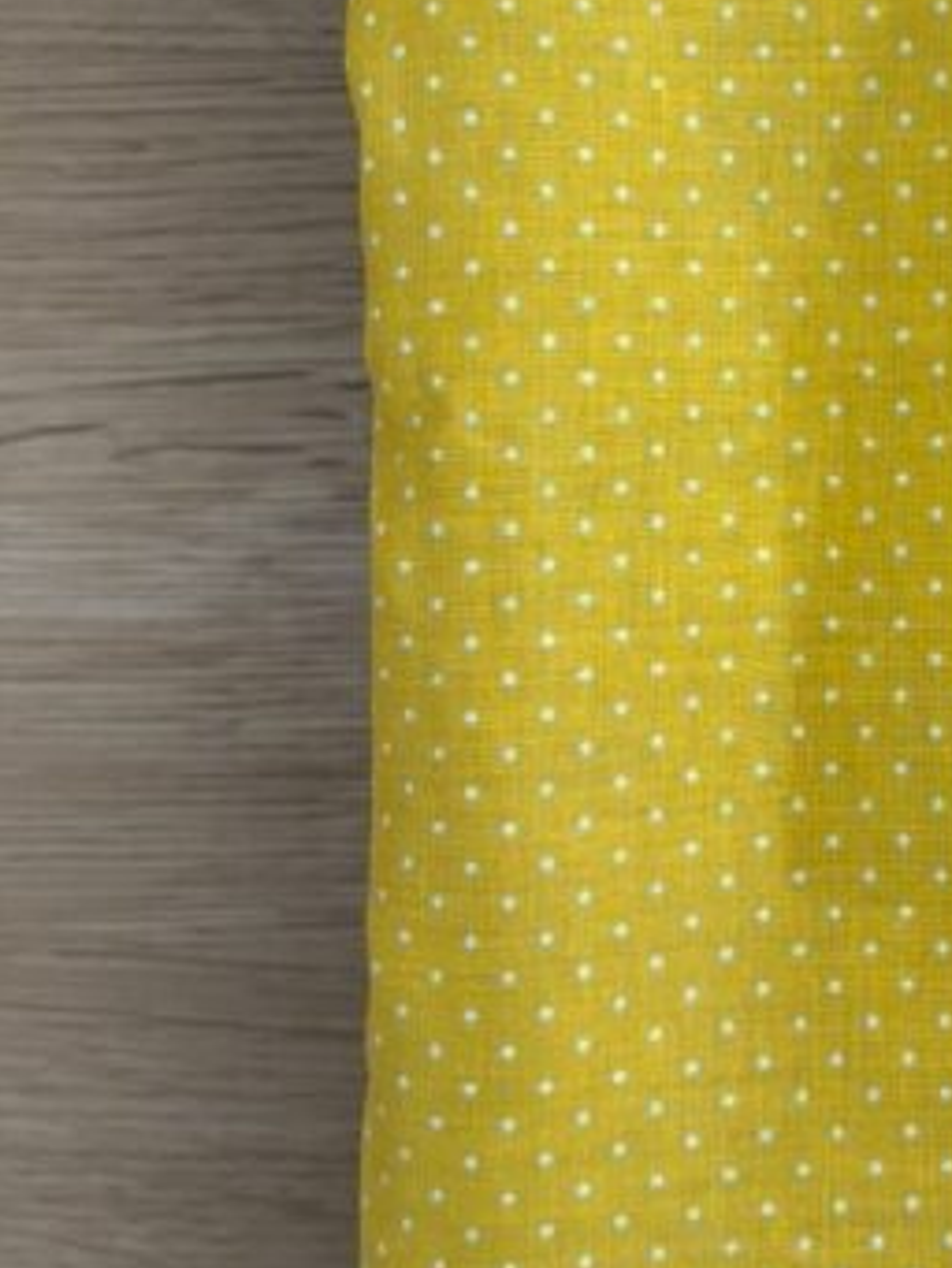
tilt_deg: -88.1
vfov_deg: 31.5
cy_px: 476
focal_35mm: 61
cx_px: 985
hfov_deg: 22.9
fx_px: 2235
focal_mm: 5.96
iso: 125
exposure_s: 1/73
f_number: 1.6
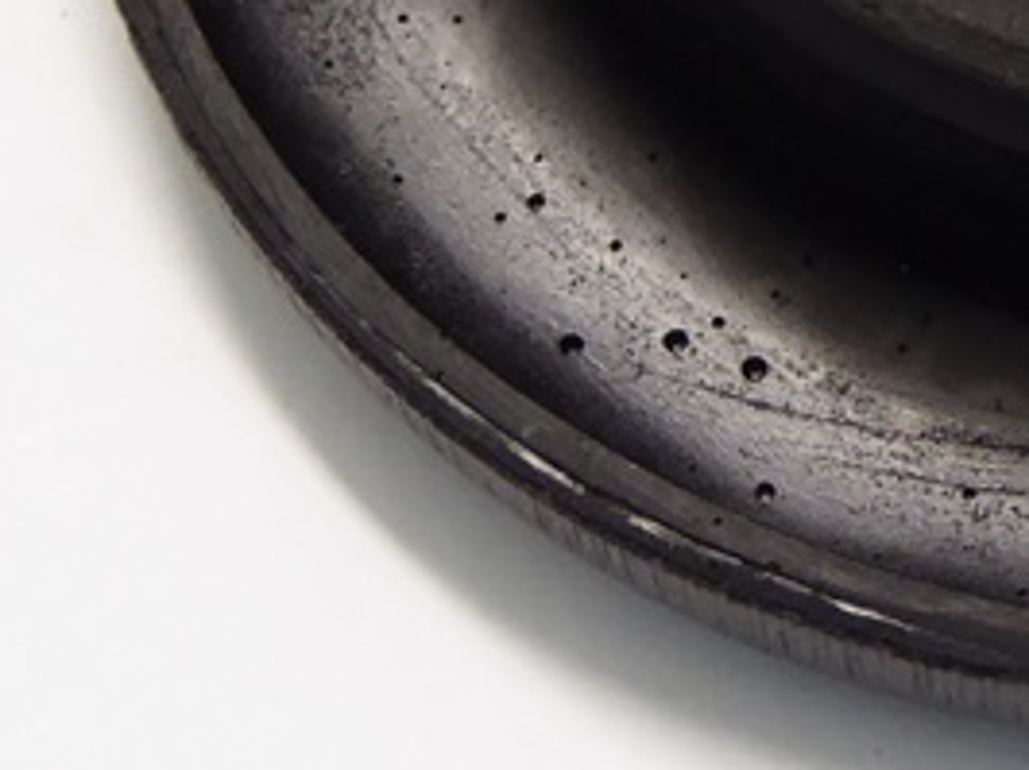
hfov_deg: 7.7
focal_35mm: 254
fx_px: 7544
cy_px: -370
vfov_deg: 5.8
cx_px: 1304
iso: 400
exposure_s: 1/20
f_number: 4.5
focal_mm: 12.5
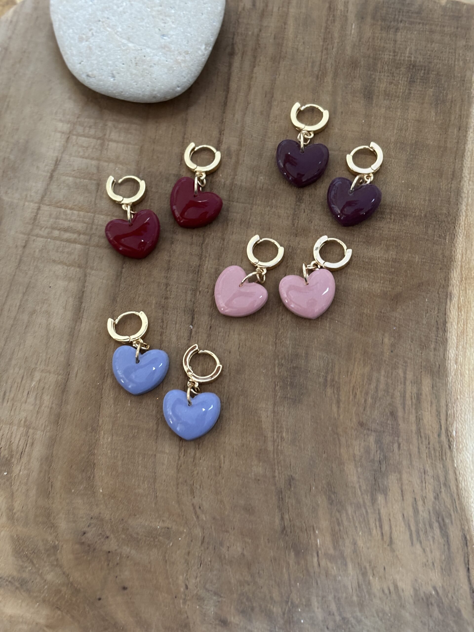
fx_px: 949
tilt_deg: -70.5
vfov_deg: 36.8
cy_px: 316
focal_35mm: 52
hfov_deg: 28.0
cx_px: 237
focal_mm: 5.96
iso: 320
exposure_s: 1/30
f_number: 1.6
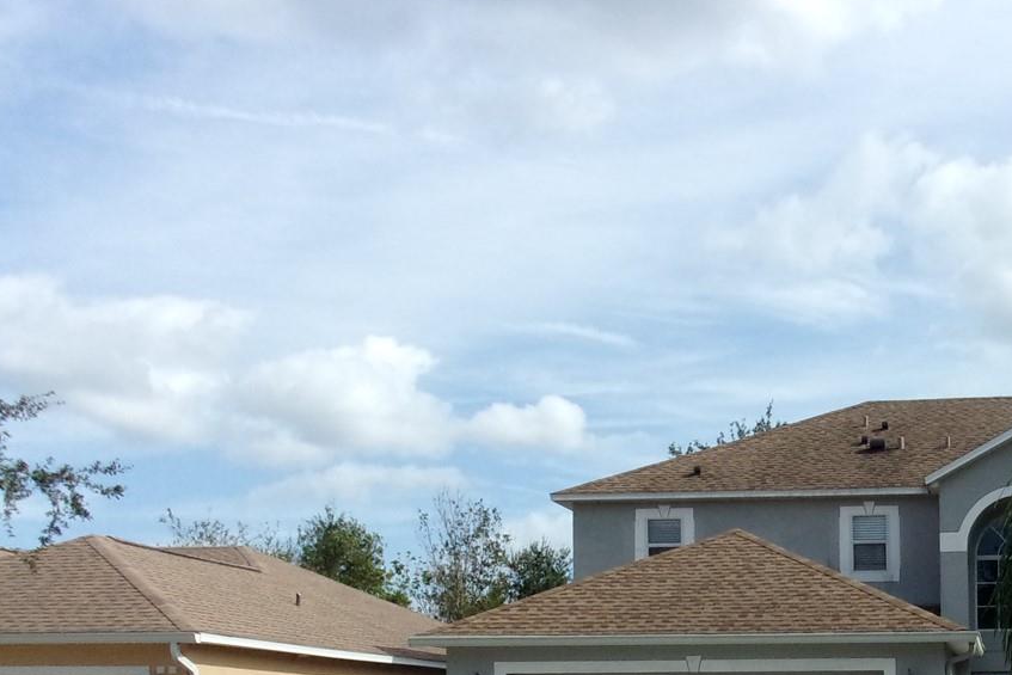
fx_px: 1546
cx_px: 908
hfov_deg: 34.3
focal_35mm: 55
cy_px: 689
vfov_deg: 23.5
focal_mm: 5.1
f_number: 10.8
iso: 200
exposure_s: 1/280
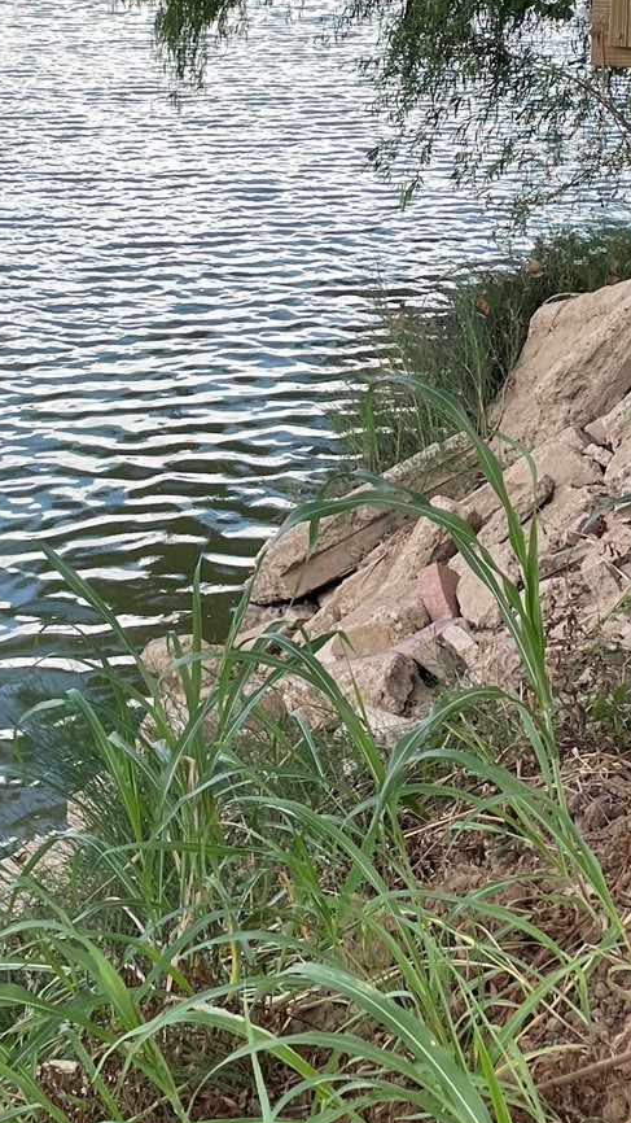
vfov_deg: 30.9
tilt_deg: -16.2
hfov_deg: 18.0
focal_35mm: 67
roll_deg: -1.4
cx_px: 332
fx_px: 1993
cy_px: 285
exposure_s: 1/917
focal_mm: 4.2
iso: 32
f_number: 1.6
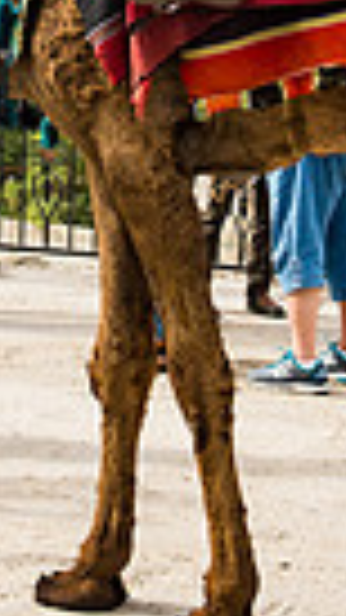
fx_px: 2742
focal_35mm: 168
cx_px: 4
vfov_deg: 12.4
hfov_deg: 7.2
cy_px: -191
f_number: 2.8
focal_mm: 38
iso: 200
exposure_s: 1/2000
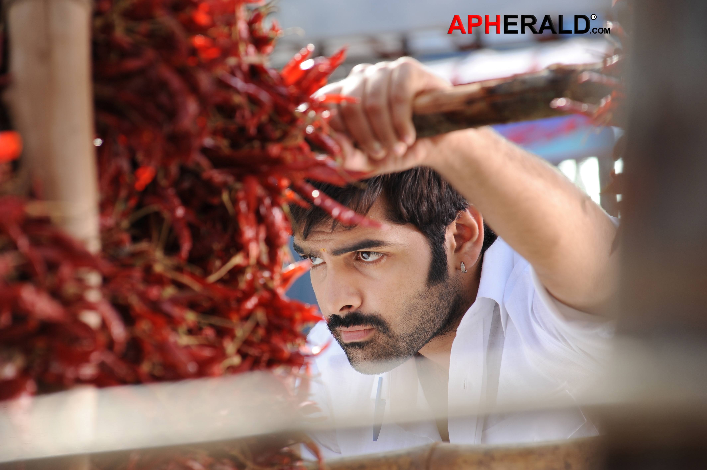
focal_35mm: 200
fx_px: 3925
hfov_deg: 10.3
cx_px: 354
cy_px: 235
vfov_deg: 6.9
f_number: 6.3
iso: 200
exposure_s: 1/320
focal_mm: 200
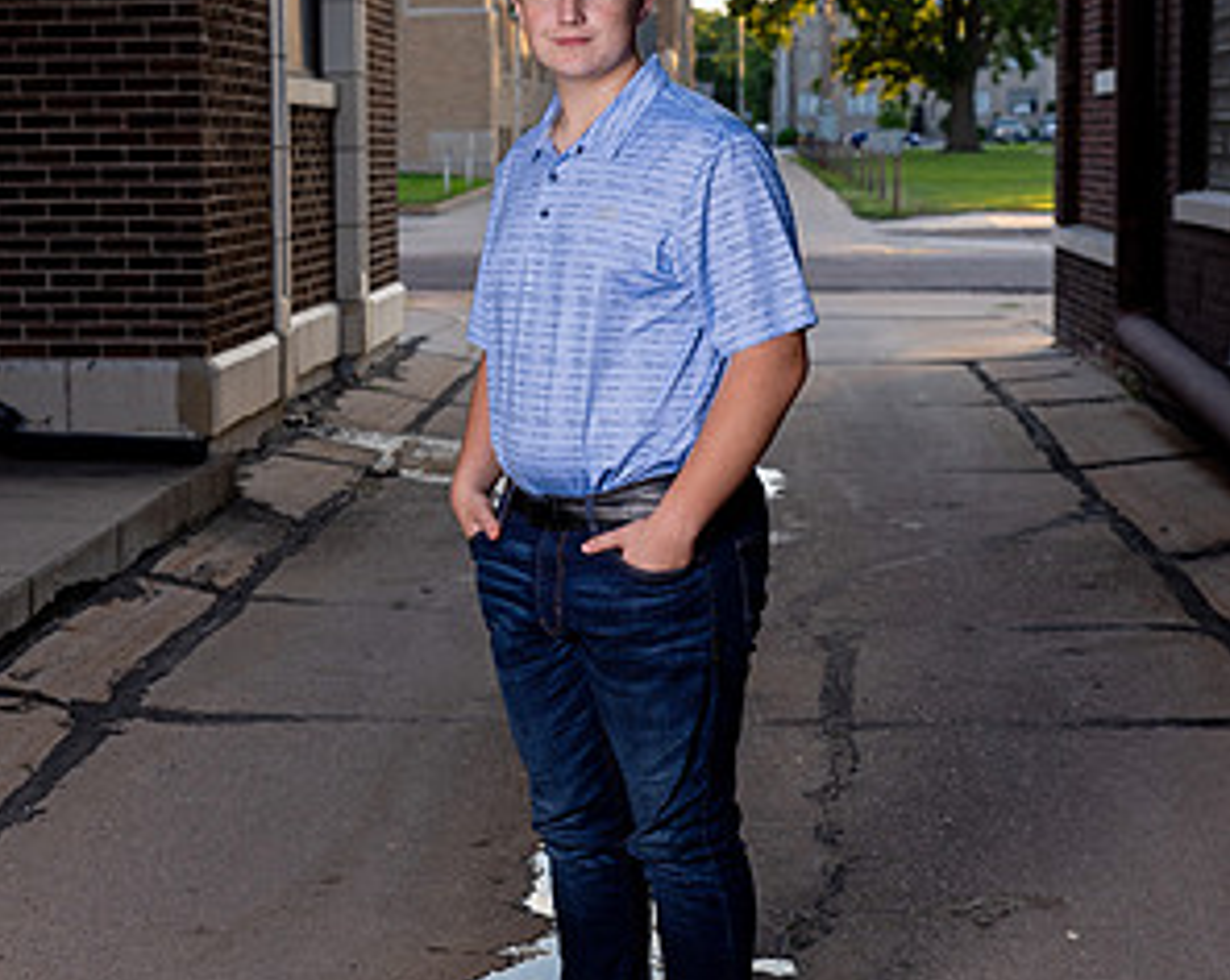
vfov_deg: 30.2
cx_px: 611
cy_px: 536
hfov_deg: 37.4
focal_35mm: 50
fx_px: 1818
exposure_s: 1/160
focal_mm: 35
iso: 160
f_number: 4
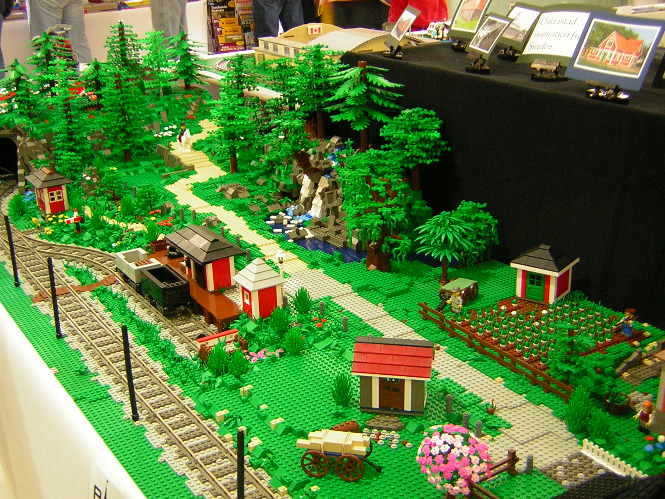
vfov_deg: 30.9
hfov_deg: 40.4
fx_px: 903
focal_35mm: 47
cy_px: 250
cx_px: 332
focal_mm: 6.1
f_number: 2.9
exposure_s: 1/5.6
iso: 102
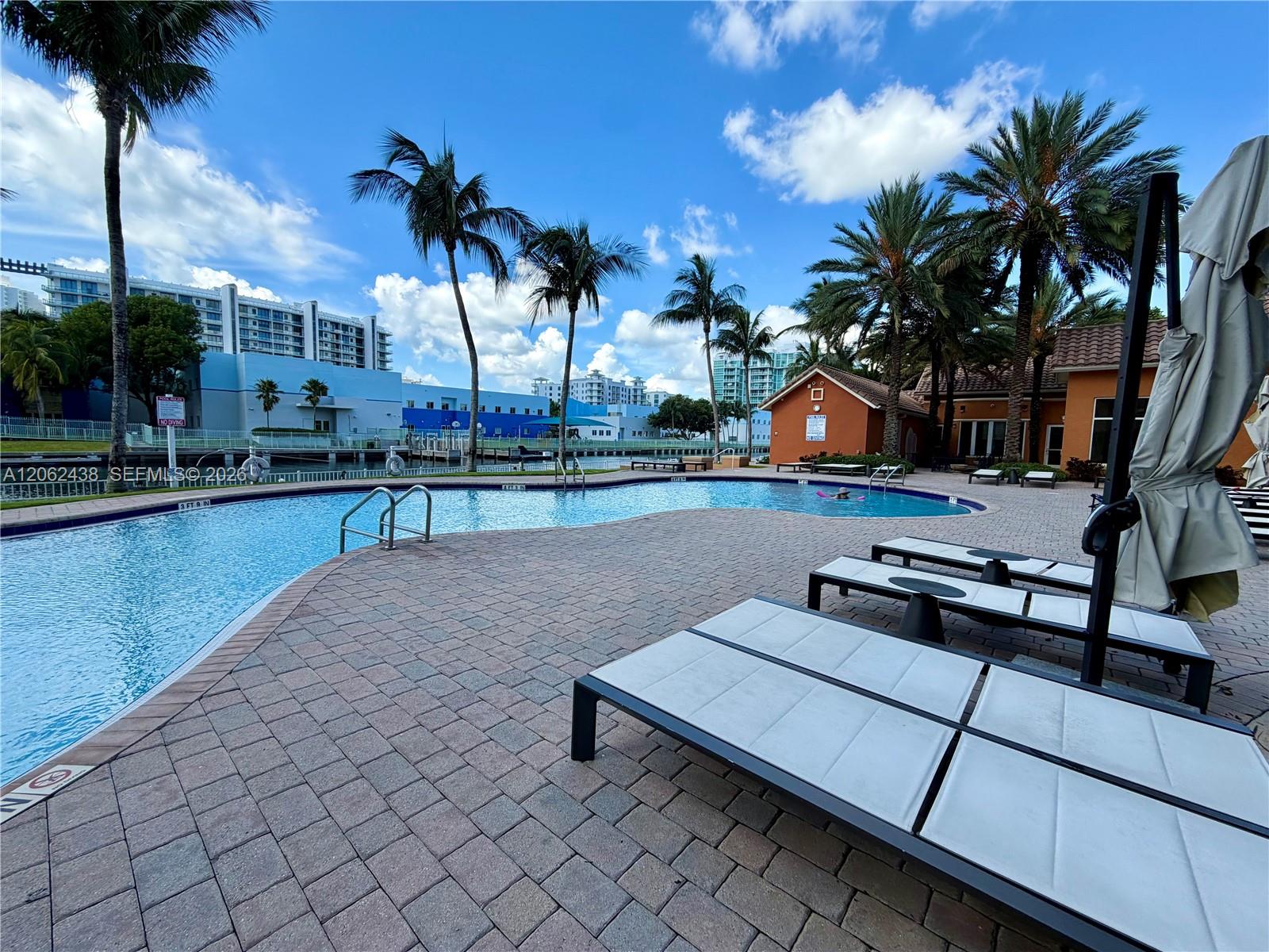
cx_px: 634
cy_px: 476
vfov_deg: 85.7
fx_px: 513
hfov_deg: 102.1
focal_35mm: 14
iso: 32
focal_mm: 2.22
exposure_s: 1/770
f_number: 2.2
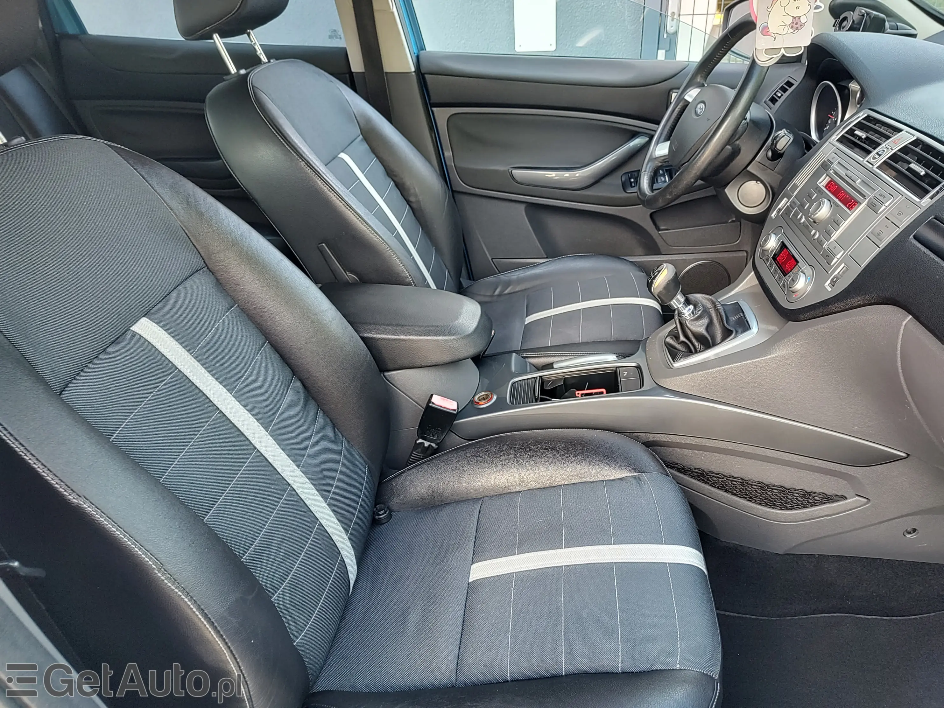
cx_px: 472
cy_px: 354
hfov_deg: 73.9
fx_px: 627
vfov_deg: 58.9
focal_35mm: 23
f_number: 1.8
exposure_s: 1/50
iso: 106
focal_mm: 5.56
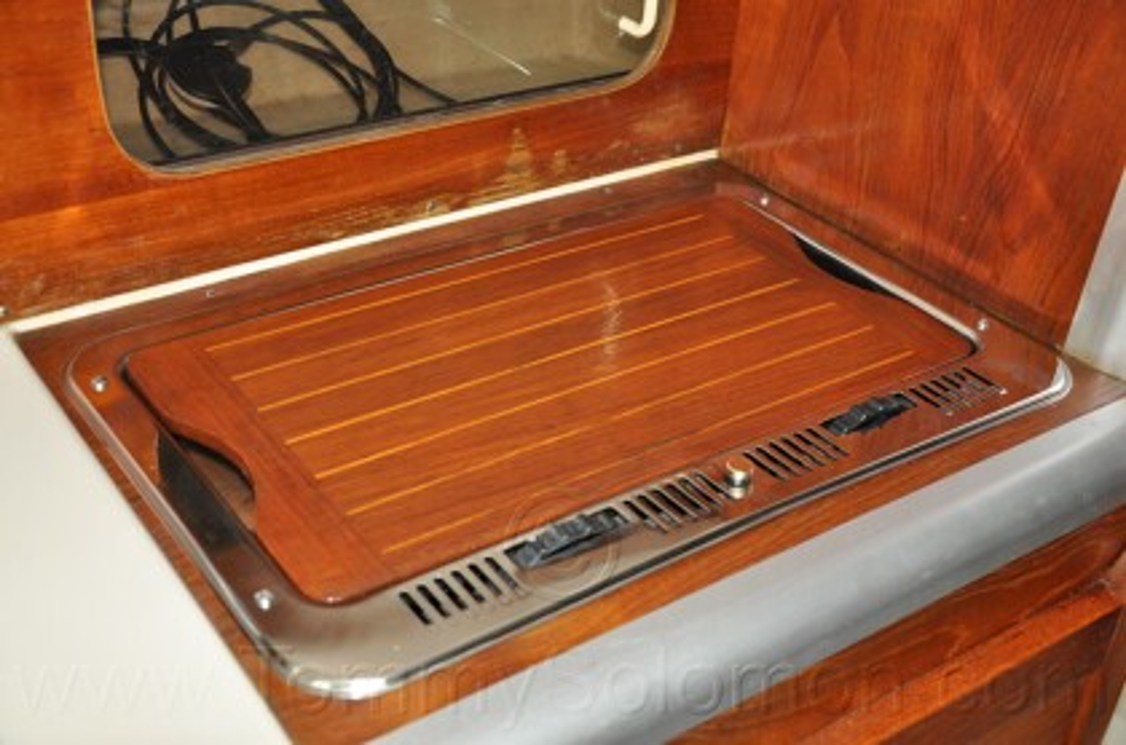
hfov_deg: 43.7
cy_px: 372
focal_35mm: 45
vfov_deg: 29.7
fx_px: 1404
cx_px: 563
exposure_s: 1/60
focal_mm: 30
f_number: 4.2
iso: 800
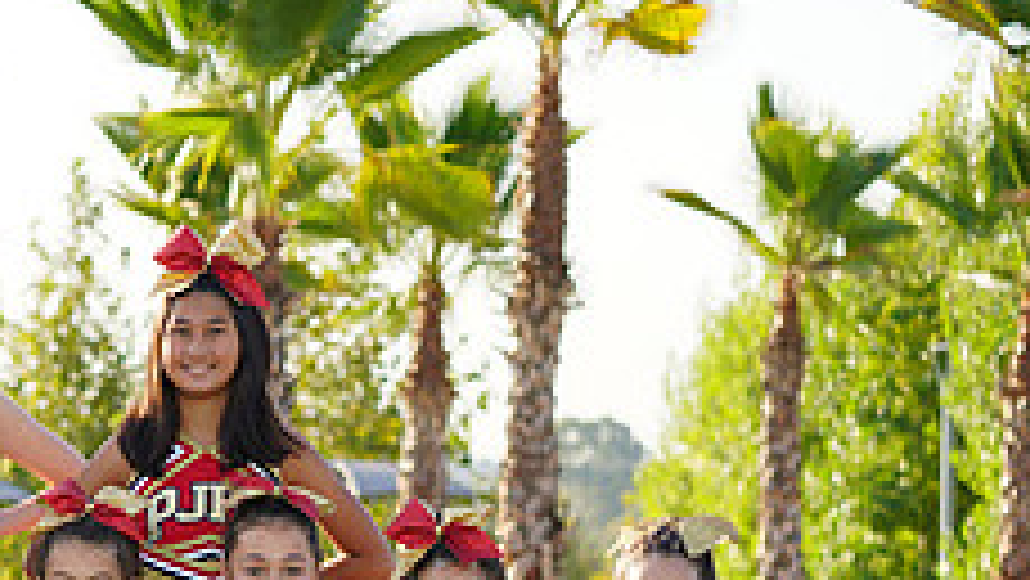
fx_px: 7240
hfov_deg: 8.1
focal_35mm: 265
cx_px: -225
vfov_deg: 4.6
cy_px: 805
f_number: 5
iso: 100
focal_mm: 100
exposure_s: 1/250
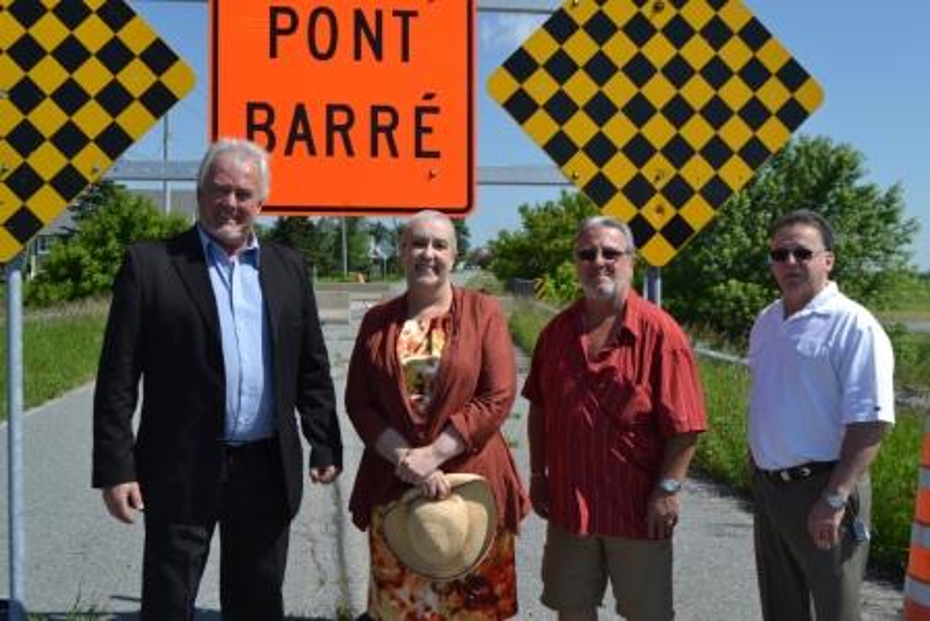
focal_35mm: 39
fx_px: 1008
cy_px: 310
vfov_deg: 34.2
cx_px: 465
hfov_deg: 49.5
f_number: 8
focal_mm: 26
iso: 100
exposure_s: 1/250
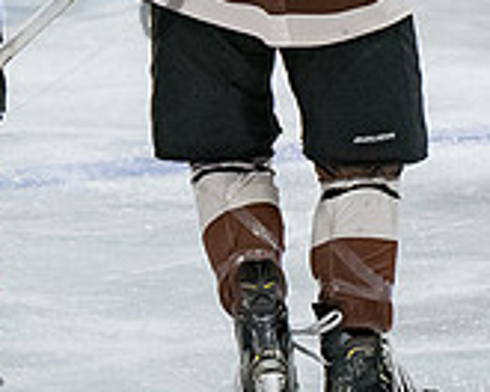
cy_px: -220
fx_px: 10369
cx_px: 54
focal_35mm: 715
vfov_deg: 2.2
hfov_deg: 2.7
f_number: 3.5
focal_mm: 110
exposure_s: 1/800
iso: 2500
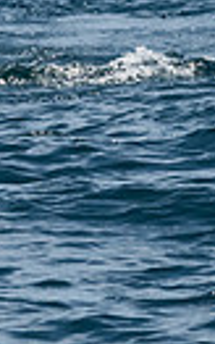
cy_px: -92
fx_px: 6686
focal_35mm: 714
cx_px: -519
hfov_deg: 1.8
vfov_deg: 2.9
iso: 640
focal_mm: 102
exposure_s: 1/1250
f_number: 14
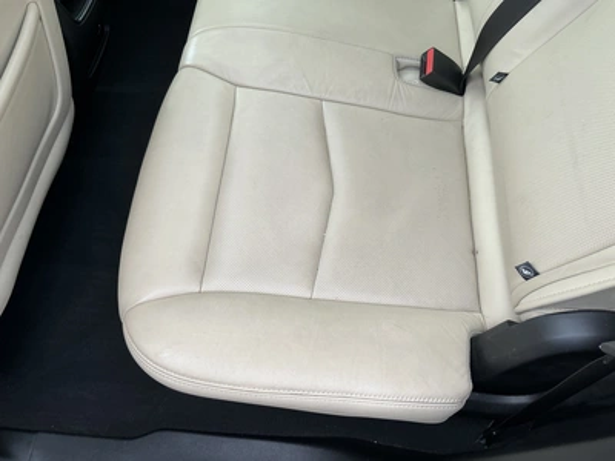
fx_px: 497
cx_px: 308
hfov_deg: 63.4
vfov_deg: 49.7
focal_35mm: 28
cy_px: 230
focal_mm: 3
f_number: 1.8
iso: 20
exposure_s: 1/122
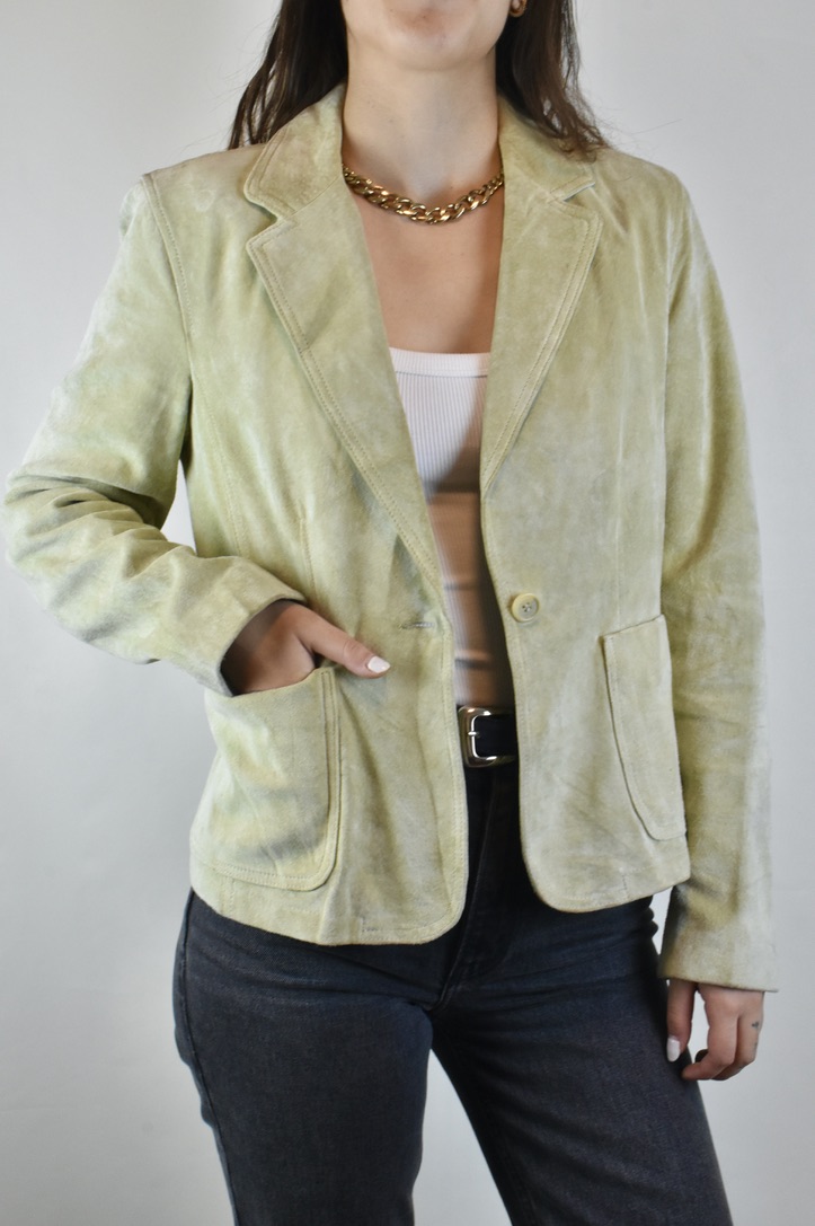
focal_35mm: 54
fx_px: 1837
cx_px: 408
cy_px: 613
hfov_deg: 25.0
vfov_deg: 36.9
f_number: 16
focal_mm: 36
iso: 1600
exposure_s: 1/80
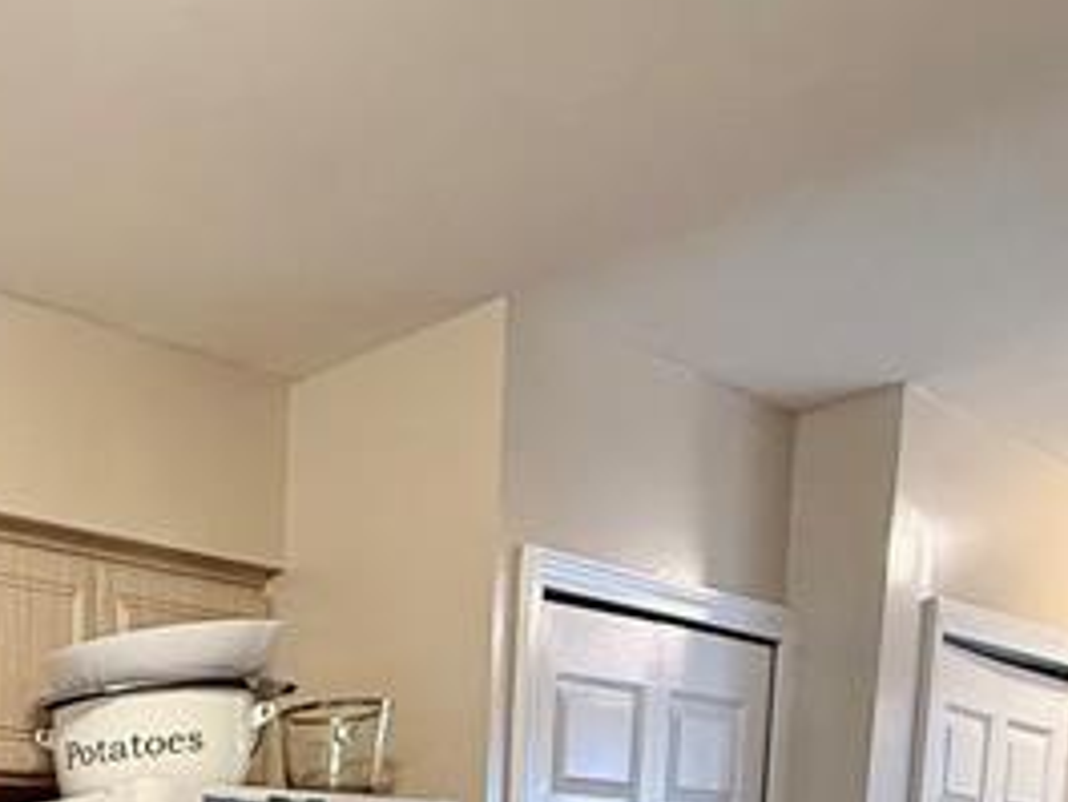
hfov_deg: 28.2
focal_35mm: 54
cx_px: -379
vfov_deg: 21.4
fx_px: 1667
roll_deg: +2.6
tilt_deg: -7.4
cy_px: 1290
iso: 320
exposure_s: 1/60
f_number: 2.2
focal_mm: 2.22
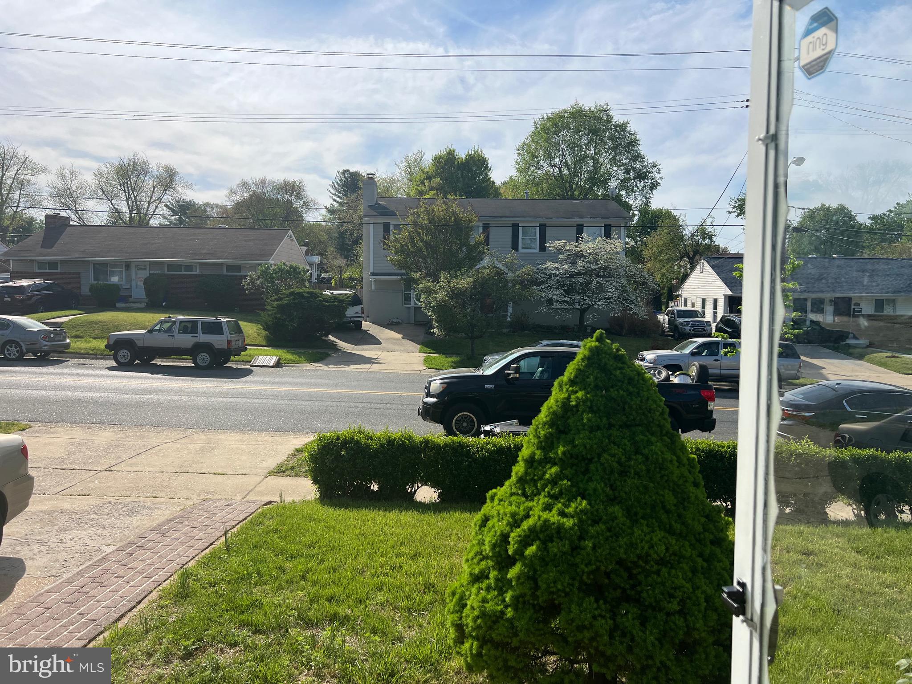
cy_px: 342
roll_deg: -0.7
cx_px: 456
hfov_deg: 67.3
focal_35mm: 26
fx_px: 685
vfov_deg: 53.1
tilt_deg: -4.1
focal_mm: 5.7
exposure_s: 1/5882
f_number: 1.5
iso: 50
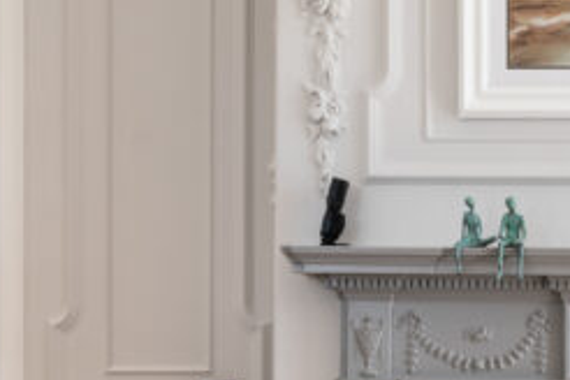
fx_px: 2011
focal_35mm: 127
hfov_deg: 15.8
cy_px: 300
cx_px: 598
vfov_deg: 10.8
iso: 125
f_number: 8
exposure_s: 1/5
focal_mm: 30
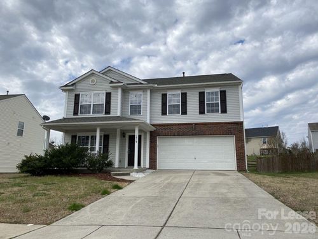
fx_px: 239
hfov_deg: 67.3
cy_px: 120
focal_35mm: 26
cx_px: 159
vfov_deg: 53.1
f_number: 1.8
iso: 32
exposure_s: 1/3125
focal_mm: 4.25
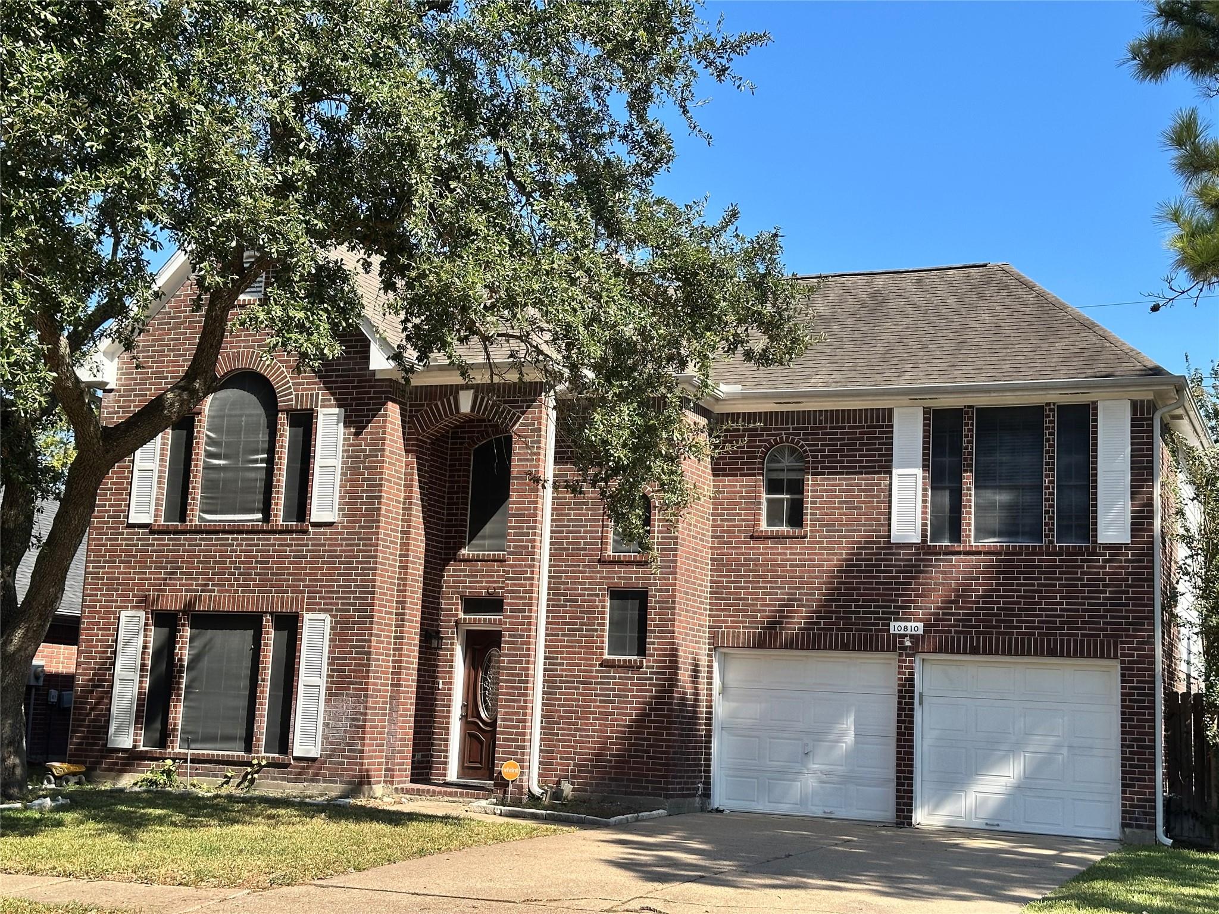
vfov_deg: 30.3
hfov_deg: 39.7
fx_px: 1690
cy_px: 457
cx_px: 610
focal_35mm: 48
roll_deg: -2.9
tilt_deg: +8.5
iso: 64
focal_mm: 6.86
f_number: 1.78
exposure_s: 1/2070
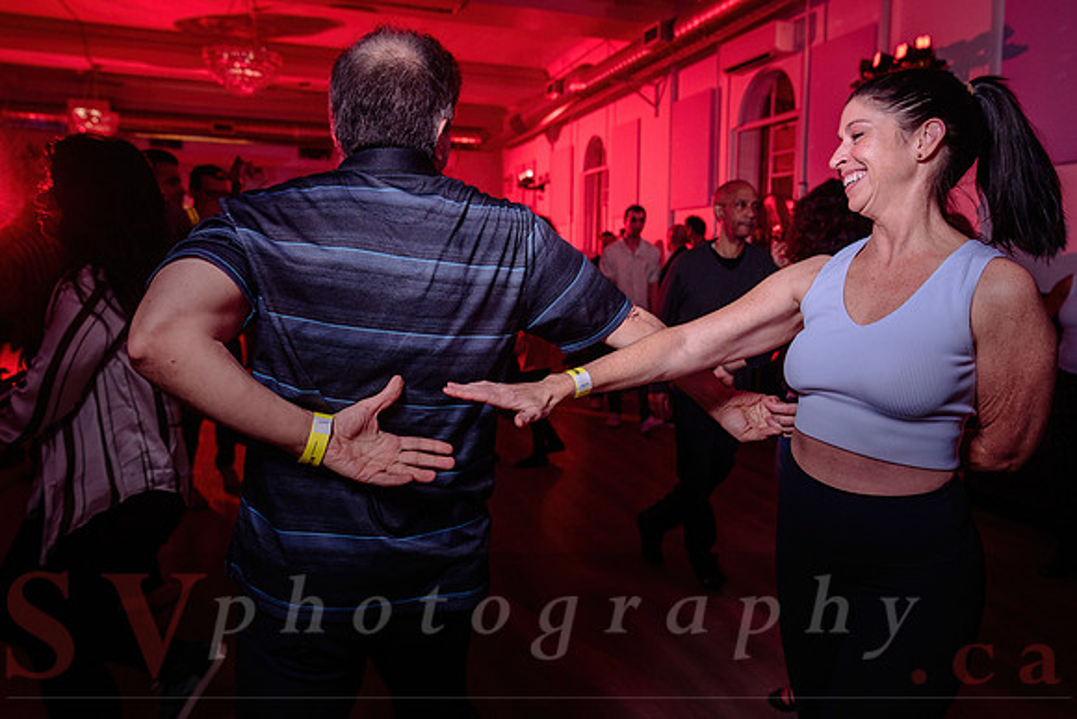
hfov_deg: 67.6
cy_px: 317
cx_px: 568
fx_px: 803
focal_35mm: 27
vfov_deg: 48.1
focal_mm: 24
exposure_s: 1/60
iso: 800
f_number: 3.5
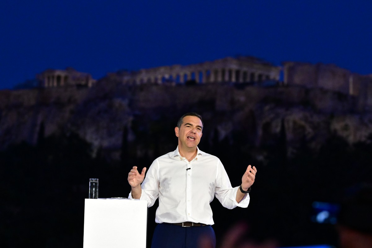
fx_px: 1550
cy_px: 124
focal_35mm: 150
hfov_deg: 13.7
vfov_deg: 9.1
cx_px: 186
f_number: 4
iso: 5000
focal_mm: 100
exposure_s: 1/640
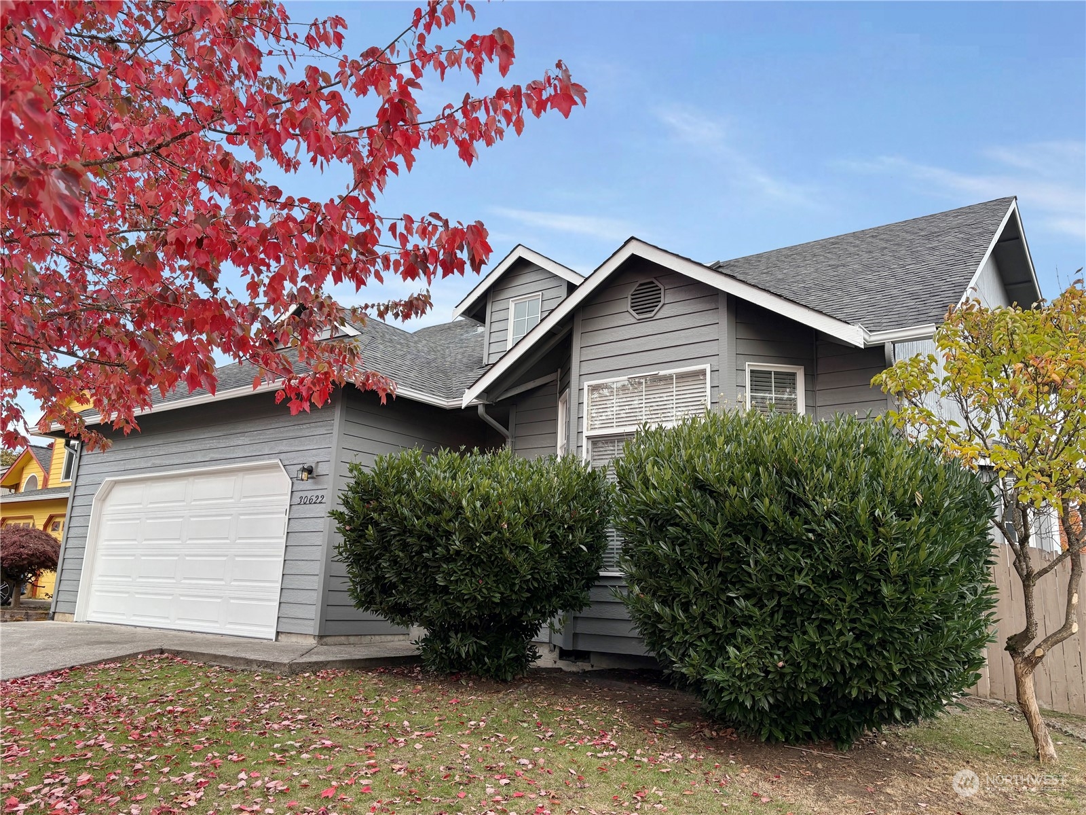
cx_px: 543
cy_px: 408
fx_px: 816
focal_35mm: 26
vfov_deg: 53.1
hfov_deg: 67.3
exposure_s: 1/623
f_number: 1.6
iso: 50
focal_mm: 5.96
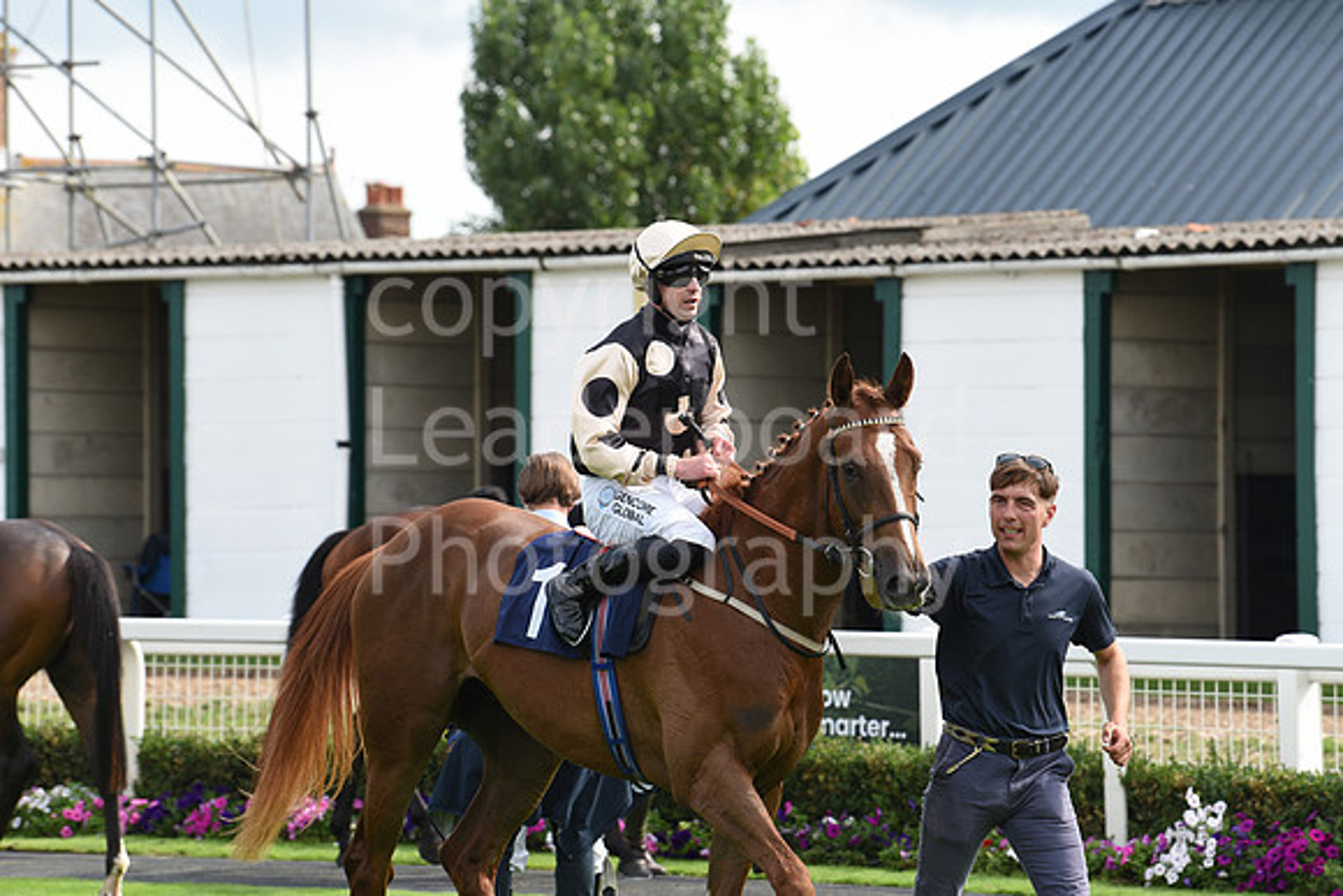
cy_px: 448
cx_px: 672
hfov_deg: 10.3
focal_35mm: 200
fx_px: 7463
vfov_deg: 6.9
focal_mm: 200
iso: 400
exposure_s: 1/640
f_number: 6.3
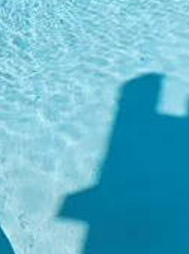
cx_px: 54
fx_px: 577
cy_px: -68
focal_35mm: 79
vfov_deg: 22.4
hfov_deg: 18.5
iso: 50
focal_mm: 2.2
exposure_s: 1/4579
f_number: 2.2
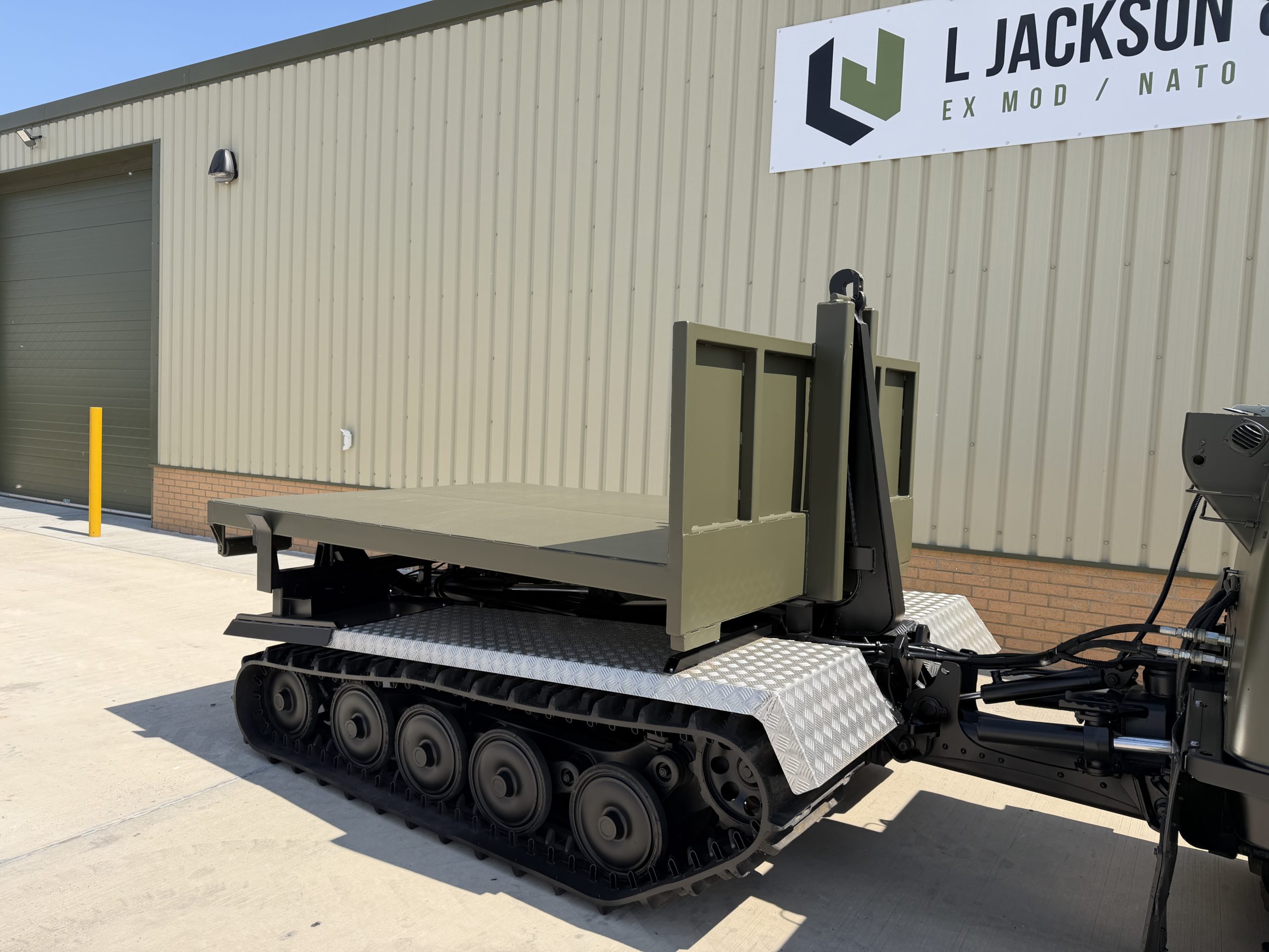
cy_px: 476
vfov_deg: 56.8
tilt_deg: -3.3
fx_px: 880
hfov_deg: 71.6
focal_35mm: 24
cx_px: 634
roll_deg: -1.8
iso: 80
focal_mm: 6.76
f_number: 1.78
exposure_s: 1/3279
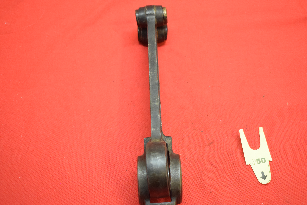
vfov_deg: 25.8
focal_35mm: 52
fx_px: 448
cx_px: 154
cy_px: 102
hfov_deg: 37.8
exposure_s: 1/60
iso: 1600
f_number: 5
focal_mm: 35
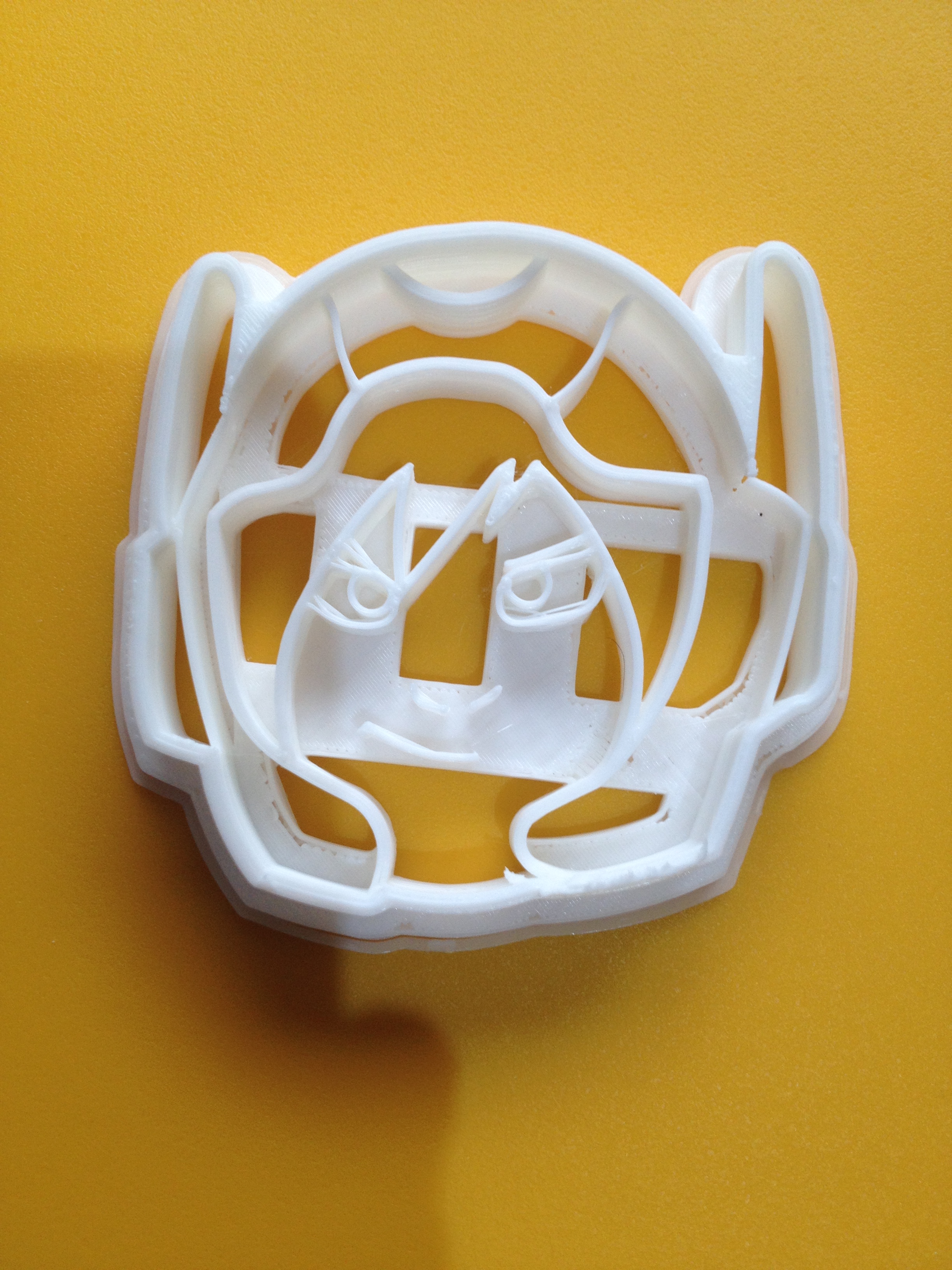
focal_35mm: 35
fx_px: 1283
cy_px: 635
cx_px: 476
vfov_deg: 52.6
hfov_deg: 40.7
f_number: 2.4
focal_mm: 4.28
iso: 64
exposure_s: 1/120
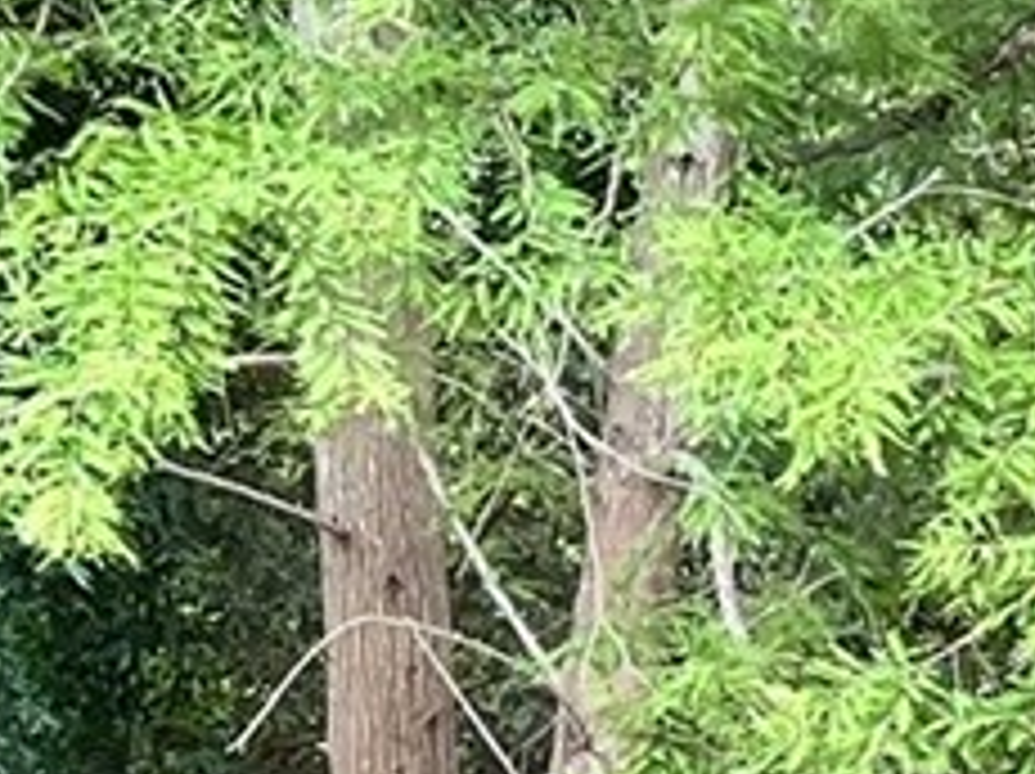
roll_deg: -0.5
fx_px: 5406
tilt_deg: -2.4
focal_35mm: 181
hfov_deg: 10.5
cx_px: 1598
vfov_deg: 8.2
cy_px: 724
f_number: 1.5
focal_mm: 5.7
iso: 64
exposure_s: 1/121
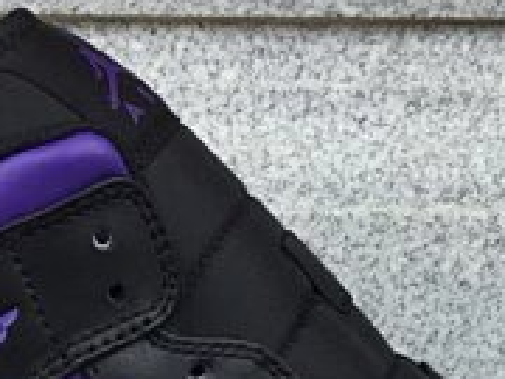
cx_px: 269
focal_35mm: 110
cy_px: 634
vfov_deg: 12.5
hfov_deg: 17.9
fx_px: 1605
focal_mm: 3.3
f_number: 2.4
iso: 25
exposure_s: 1/405
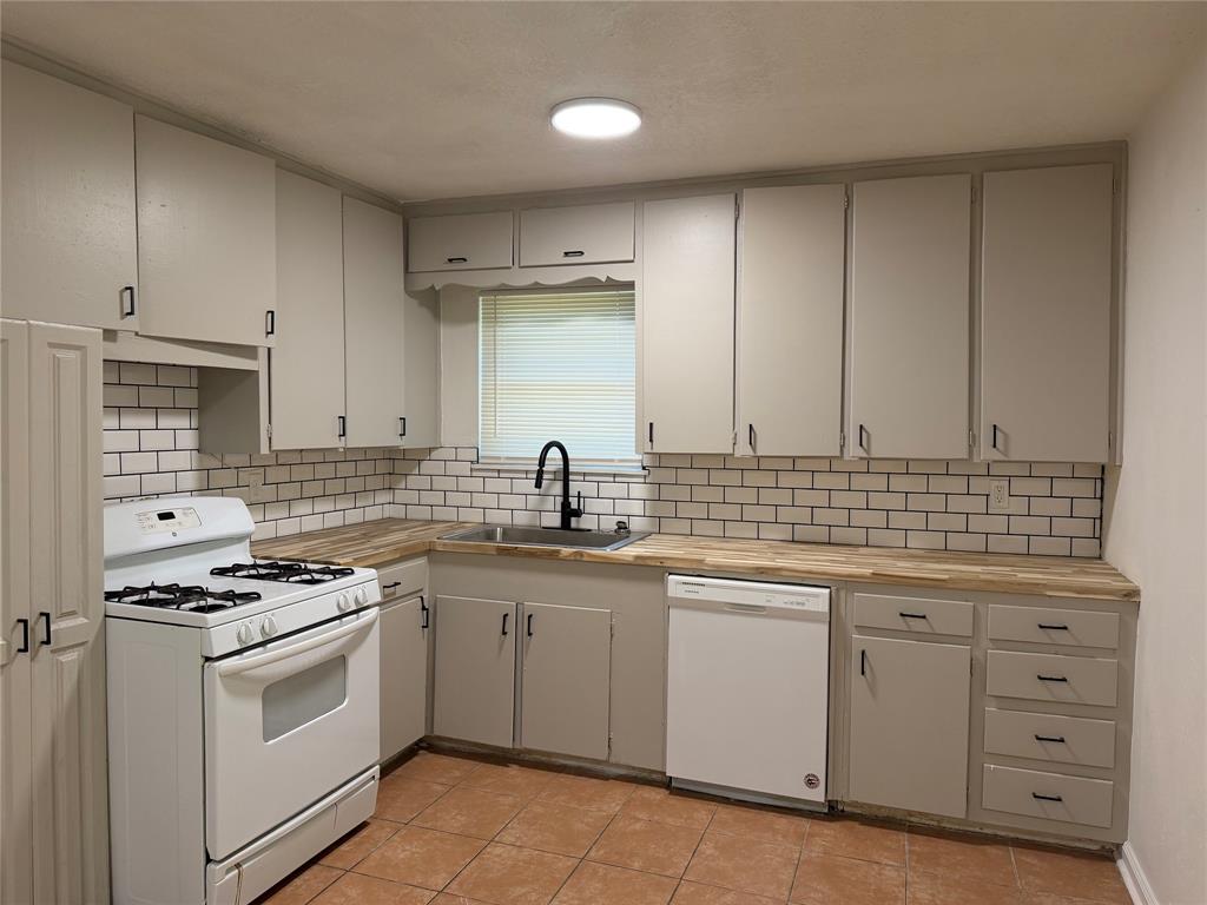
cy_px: 452
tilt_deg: -2.4
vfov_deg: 56.8
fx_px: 837
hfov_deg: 71.6
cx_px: 604
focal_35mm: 24
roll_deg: +0.6
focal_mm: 6.76
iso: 160
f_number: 1.78
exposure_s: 1/121
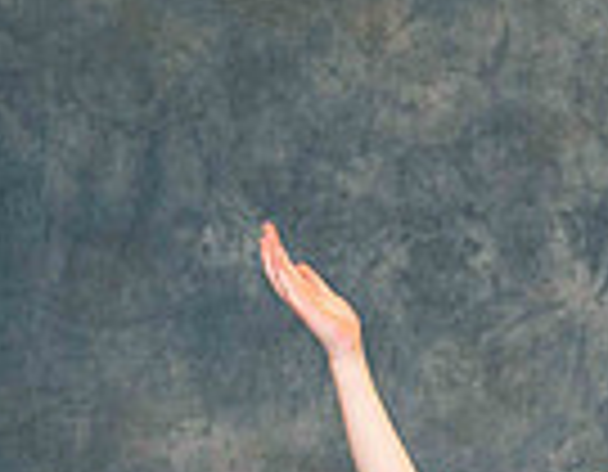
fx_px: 7263
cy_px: 976
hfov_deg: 4.8
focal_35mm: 408
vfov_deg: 3.7
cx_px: 593
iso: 2000
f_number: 3.2
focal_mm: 85
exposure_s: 1/160
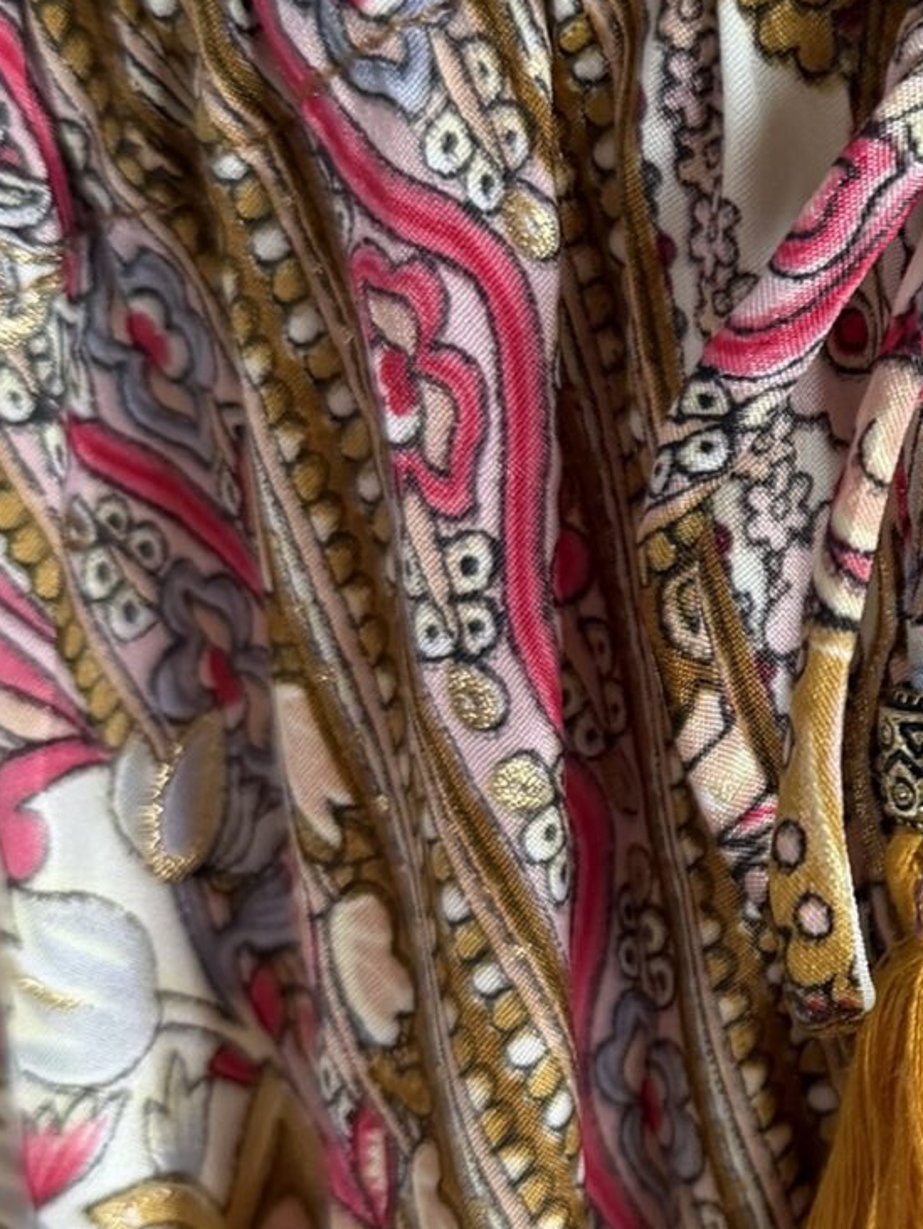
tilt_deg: -24.8
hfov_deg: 16.1
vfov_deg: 23.3
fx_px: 2984
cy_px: 678
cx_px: 1377
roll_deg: +1.1
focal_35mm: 84
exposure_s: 1/63
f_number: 1.78
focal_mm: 6.76
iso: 200
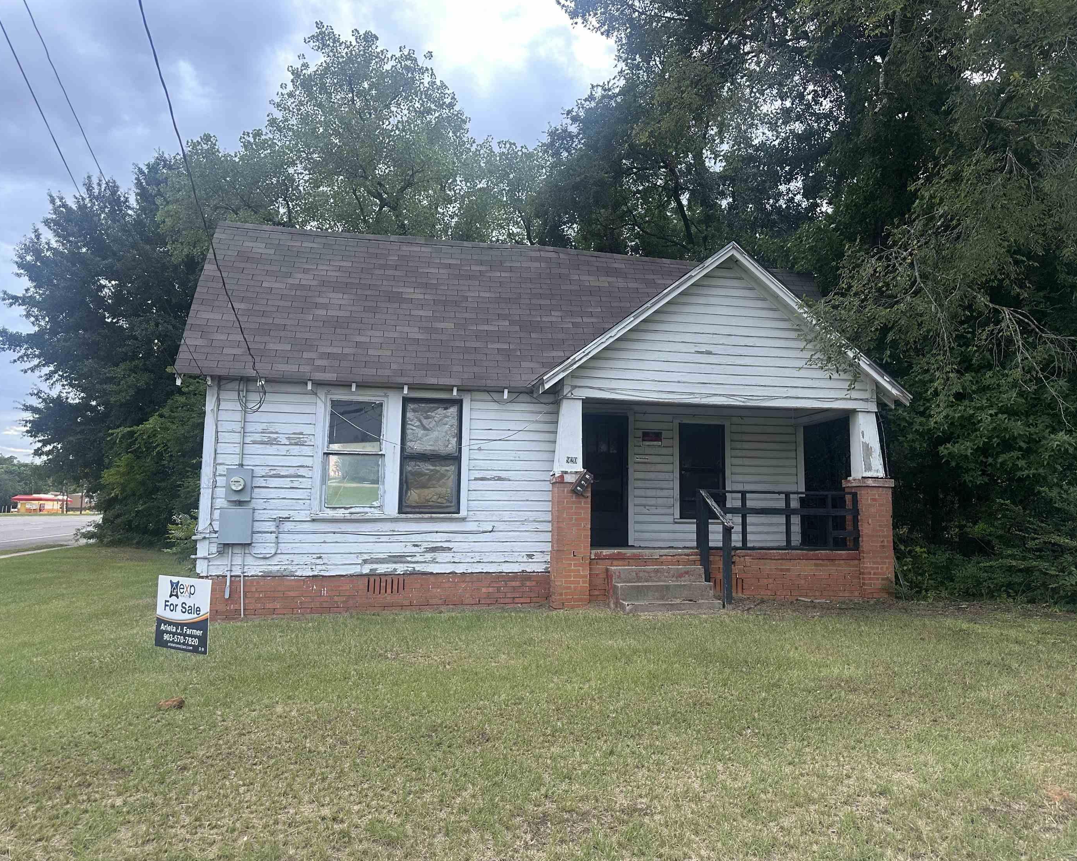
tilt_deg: +7.0
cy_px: 416
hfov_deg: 65.9
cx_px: 596
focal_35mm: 26
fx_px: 829
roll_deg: +0.2
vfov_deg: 54.9
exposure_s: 1/60
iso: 160
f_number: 1.78
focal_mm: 6.86
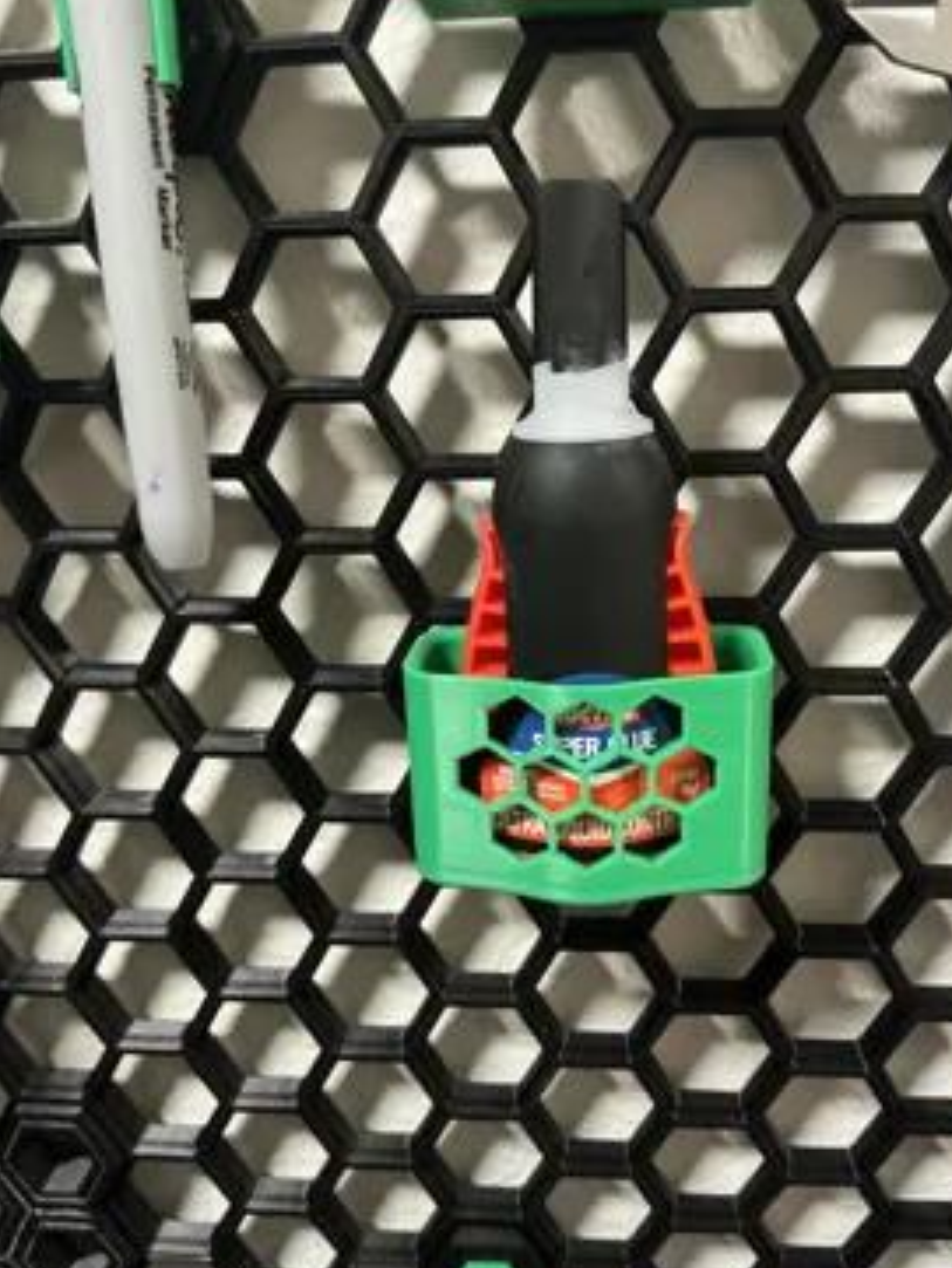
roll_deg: +1.0
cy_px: 671
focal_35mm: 31
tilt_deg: -17.3
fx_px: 1136
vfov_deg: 58.3
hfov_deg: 45.4
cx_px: 520
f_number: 1.8
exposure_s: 1/30
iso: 400
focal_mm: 3
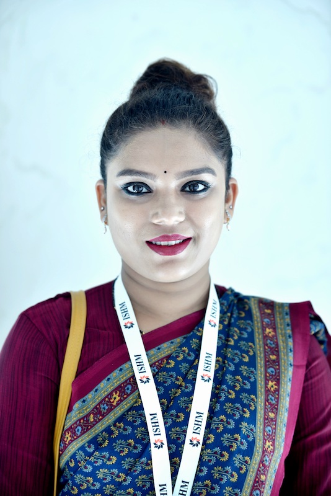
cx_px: 166
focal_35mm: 100
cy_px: 248
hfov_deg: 13.7
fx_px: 1378
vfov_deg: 20.4
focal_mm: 100
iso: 250
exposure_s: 1/200
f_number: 2.8
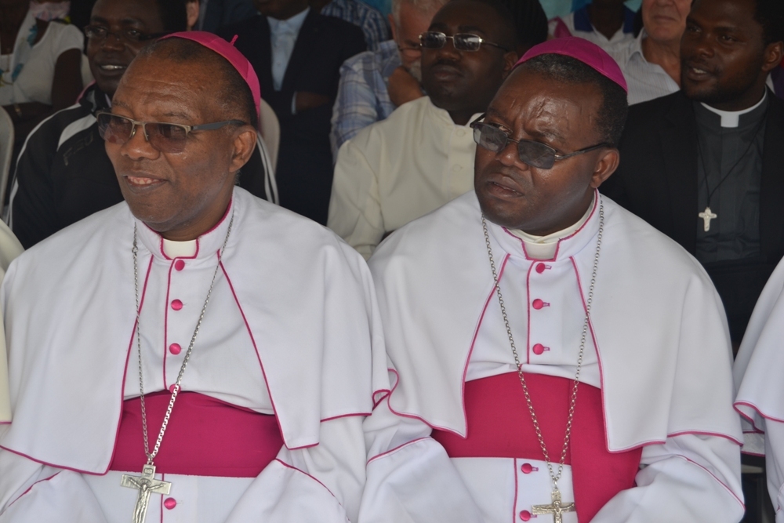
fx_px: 1568
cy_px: 262
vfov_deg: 18.9
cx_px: 392
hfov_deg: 28.1
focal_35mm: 72
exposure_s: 1/200
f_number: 5.6
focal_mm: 48
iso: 100
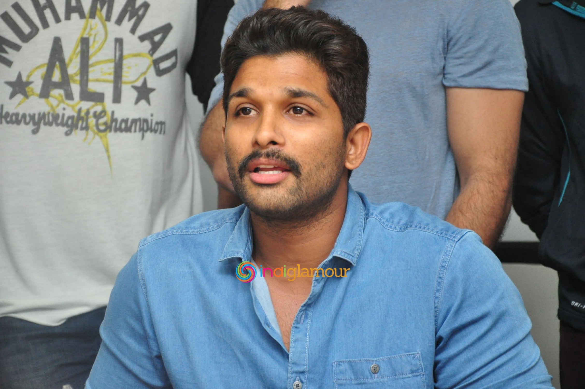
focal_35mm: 135
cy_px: 194
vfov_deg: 10.1
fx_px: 2191
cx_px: 292
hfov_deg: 15.2
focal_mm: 90
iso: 1600
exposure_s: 1/125
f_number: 5.6
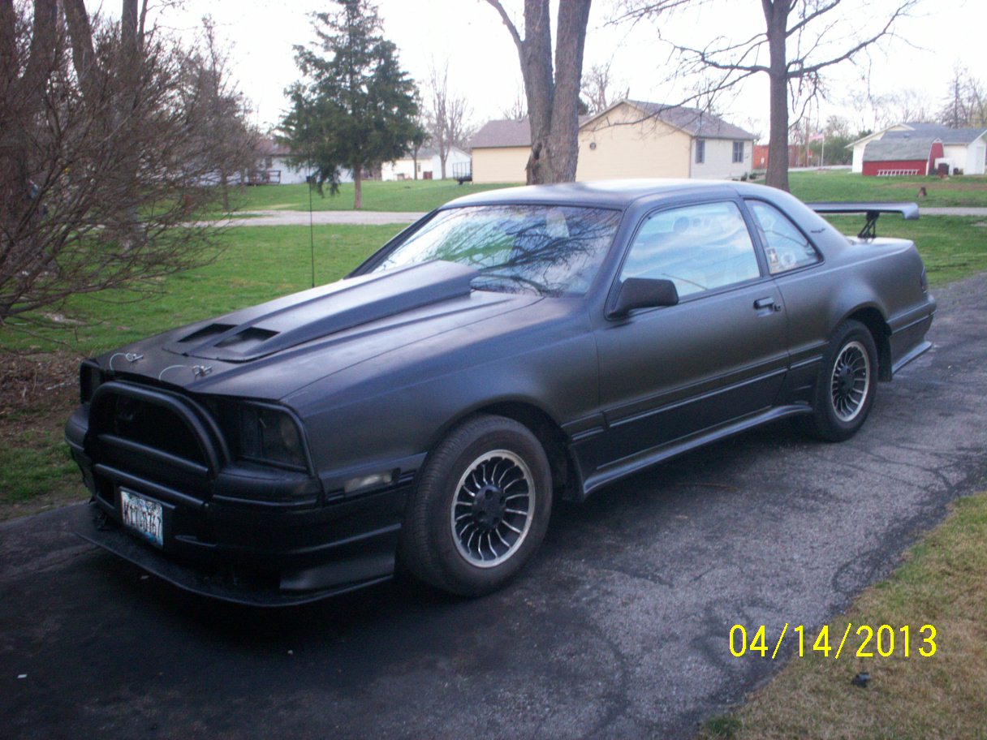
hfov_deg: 51.4
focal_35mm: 36
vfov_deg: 39.7
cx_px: 494
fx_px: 1026
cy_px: 370
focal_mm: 6
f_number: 4.5
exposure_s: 1/60
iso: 140
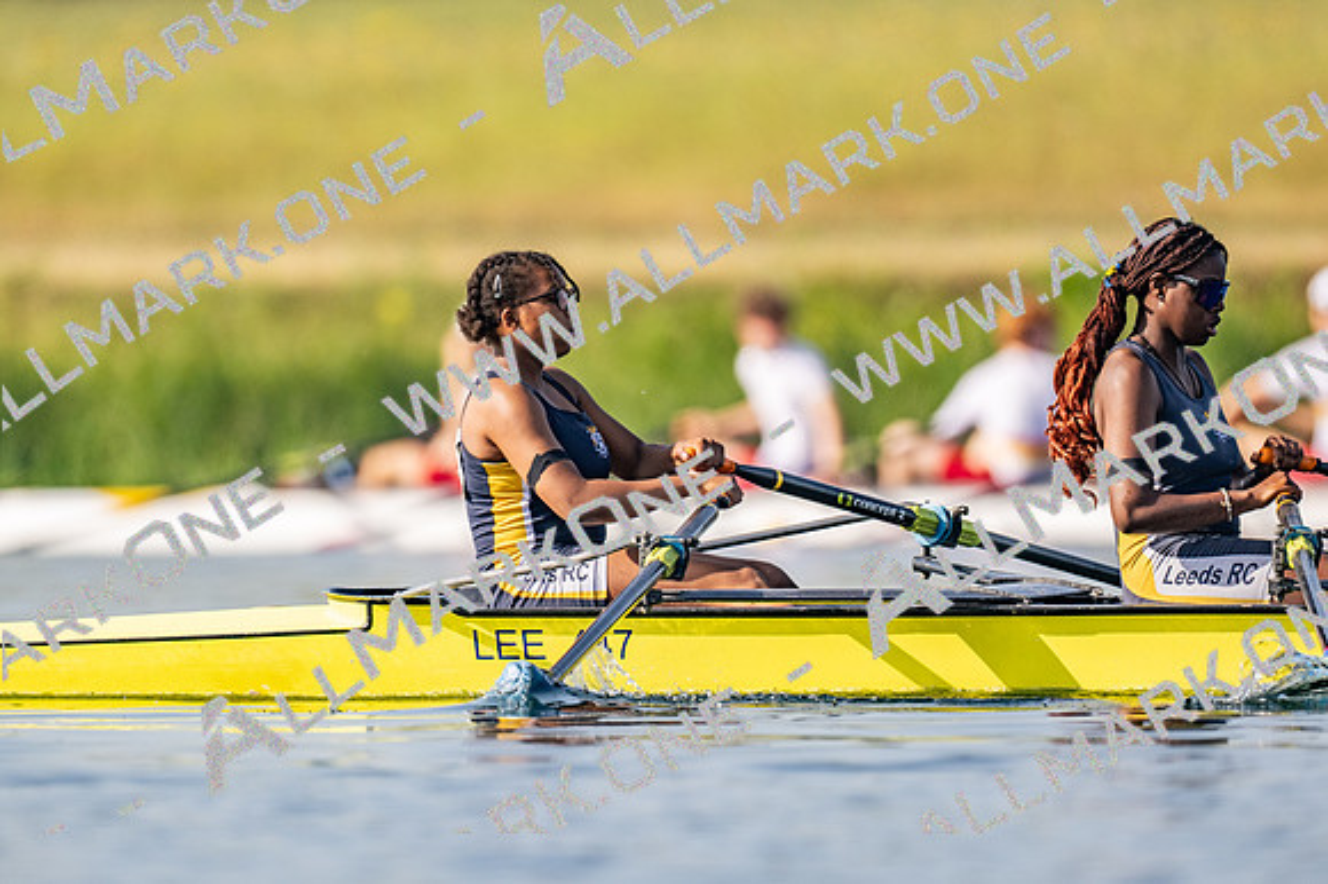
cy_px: 442
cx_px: 664
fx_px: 33180
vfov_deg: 1.5
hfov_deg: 2.3
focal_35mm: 900
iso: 160
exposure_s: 1/2500
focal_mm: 600
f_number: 4
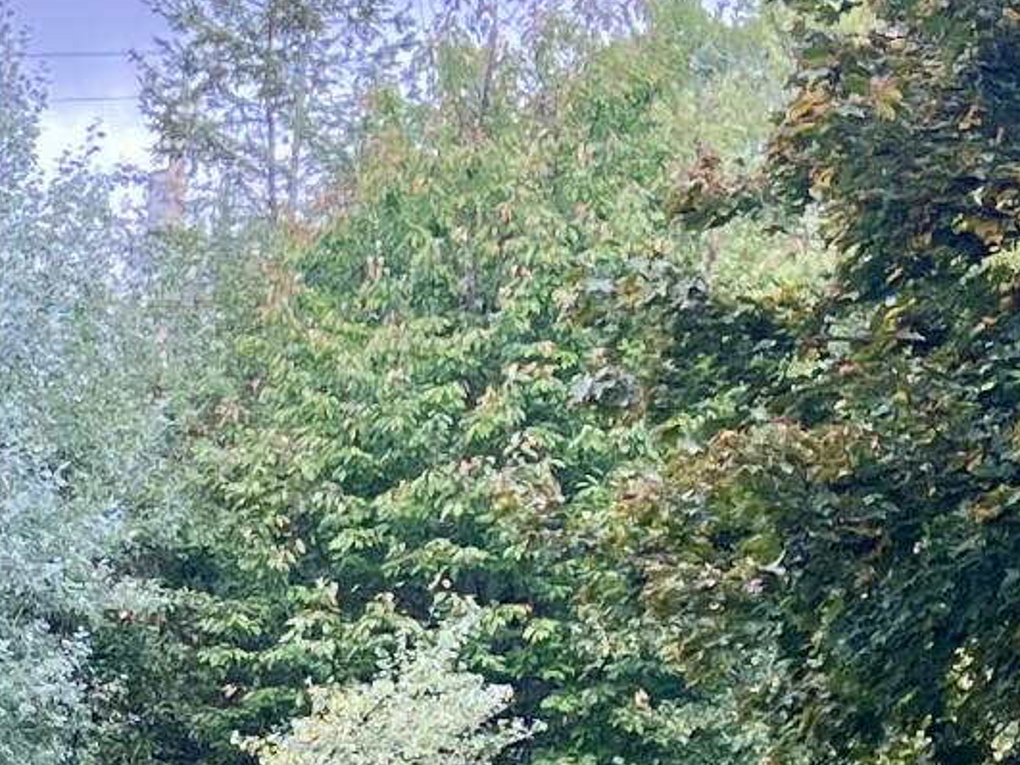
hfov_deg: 12.5
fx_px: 4331
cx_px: -672
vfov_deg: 9.6
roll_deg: -1.6
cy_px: 1380
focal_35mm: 147
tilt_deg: -4.4
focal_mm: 5.7
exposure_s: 1/427
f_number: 1.5
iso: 50
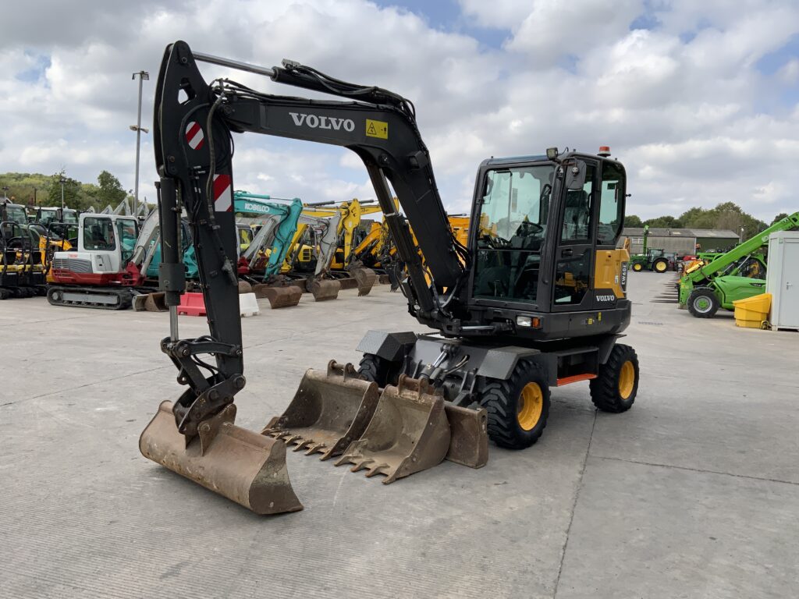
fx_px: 669
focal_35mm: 29
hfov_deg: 61.7
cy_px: 300
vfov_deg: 48.2
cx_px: 400
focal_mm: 3
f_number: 1.8
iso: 16
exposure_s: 1/1675
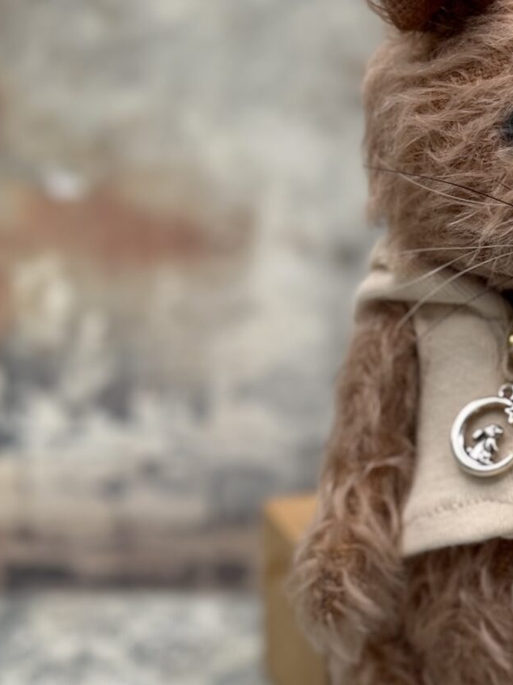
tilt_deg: -16.5
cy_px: 389
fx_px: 2155
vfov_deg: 18.0
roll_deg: -2.5
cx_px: 472
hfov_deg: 13.4
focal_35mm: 109
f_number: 1.78
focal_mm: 6.76
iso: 50
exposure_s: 1/121
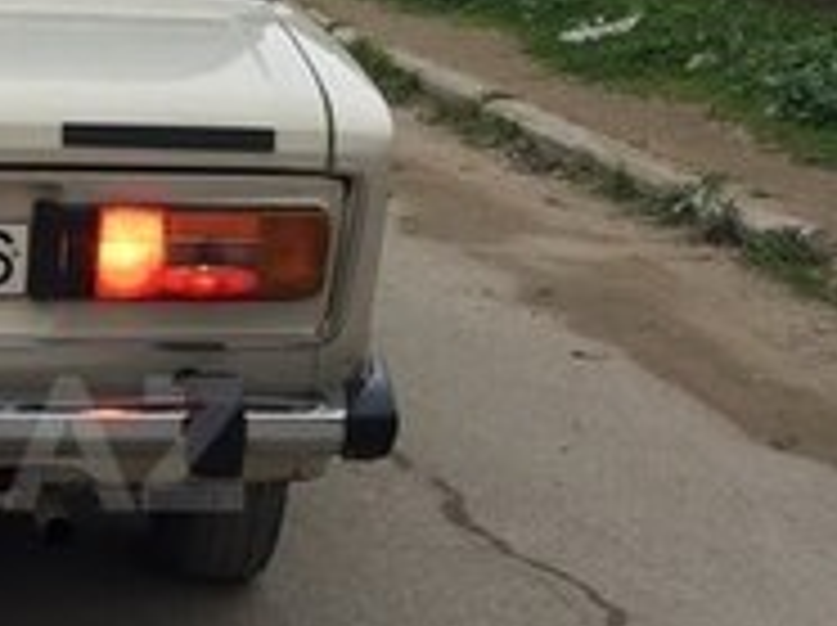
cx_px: -216
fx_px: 2487
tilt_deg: -15.4
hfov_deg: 18.0
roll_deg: -1.8
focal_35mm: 103
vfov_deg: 14.3
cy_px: 444
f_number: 2.2
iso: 50
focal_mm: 4.15
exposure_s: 1/50
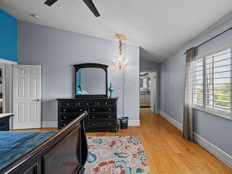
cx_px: 129
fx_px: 107
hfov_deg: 94.1
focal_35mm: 16
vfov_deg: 78.0
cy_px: 90
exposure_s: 1/1.25
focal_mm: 14
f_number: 9
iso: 125
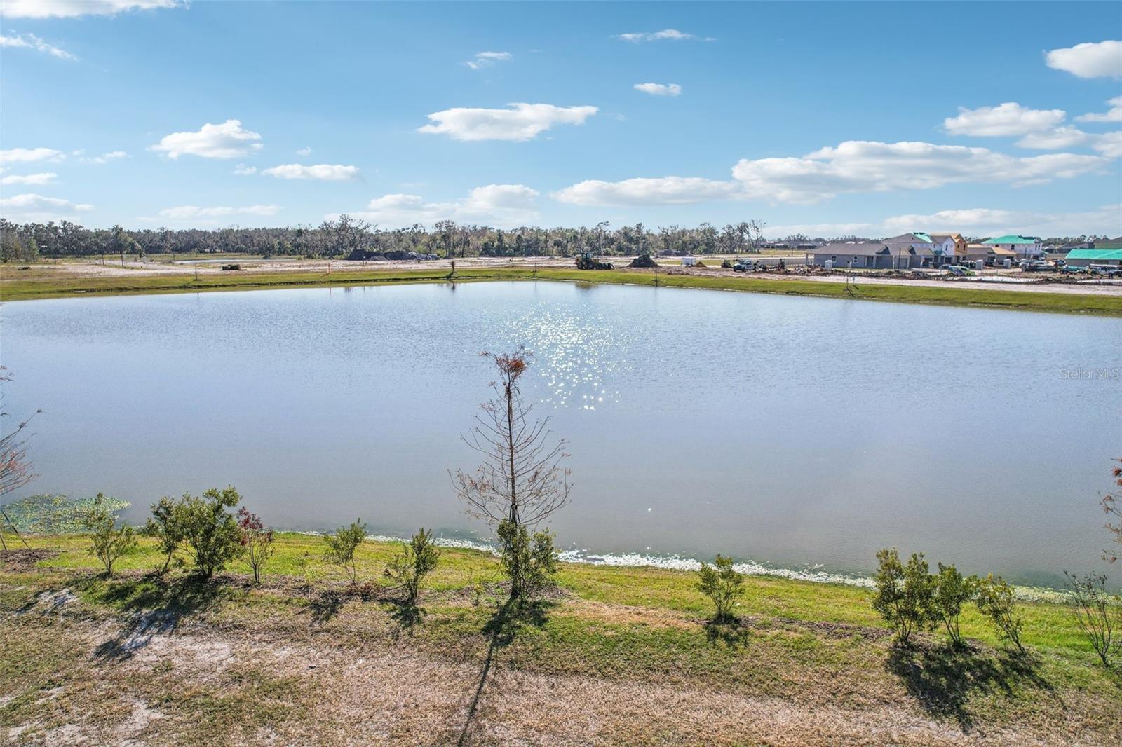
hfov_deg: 78.6
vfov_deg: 57.2
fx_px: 685
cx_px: 561
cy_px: 374
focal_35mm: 22
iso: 140
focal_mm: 8.4
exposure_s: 1/4000
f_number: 2.8
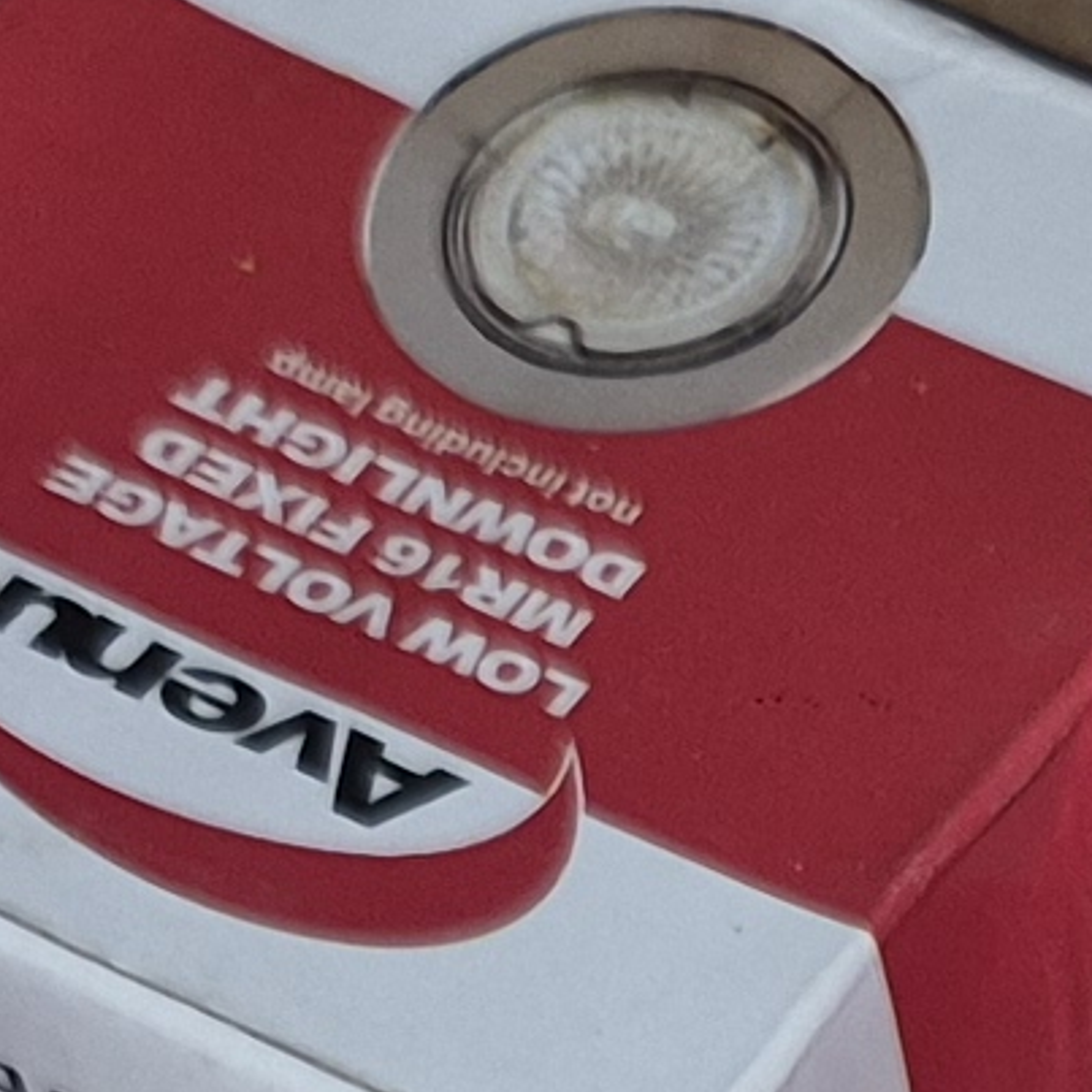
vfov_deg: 7.8
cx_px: 2073
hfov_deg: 8.3
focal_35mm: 202
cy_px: 2913
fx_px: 7209
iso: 32
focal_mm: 5.4
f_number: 1.8
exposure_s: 1/50
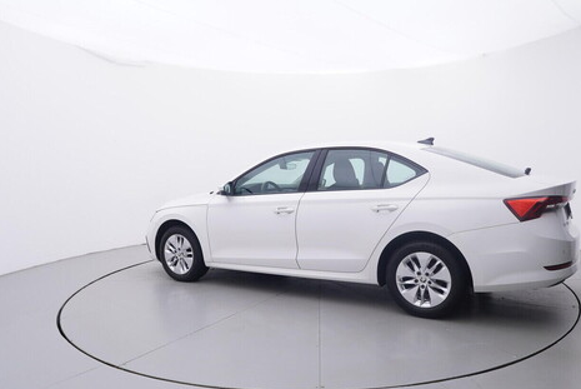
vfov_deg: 48.6
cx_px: 319
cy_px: 220
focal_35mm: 27
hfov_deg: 68.0
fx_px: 430
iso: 200
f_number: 5
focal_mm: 15
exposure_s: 1/80
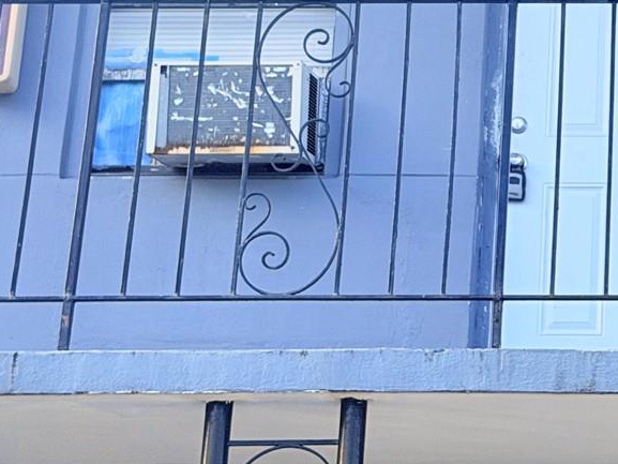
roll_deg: -0.1
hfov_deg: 14.4
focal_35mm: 133
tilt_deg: +21.2
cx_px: 698
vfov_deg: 11.0
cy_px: -51
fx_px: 2375
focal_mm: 6.76
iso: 80
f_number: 1.78
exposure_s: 1/1307
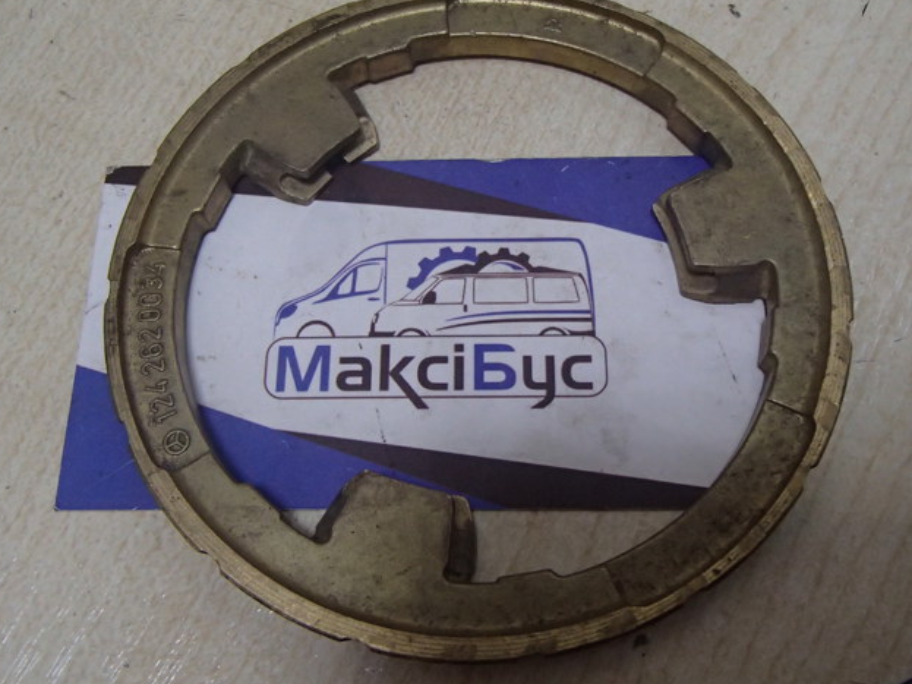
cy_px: 348
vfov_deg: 37.7
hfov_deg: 49.0
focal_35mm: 38
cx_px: 446
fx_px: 1001
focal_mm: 6.64
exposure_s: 1/80
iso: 800
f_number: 4.7
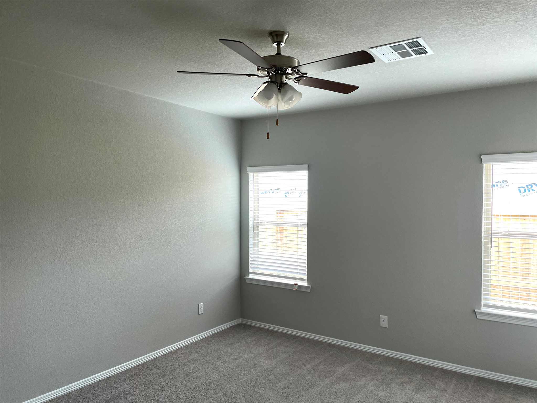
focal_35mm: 26
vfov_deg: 53.1
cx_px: 268
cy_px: 202
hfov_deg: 67.3
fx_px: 403
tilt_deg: +1.3
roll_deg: +0.1
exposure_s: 1/120
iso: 100
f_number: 1.6
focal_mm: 4.2
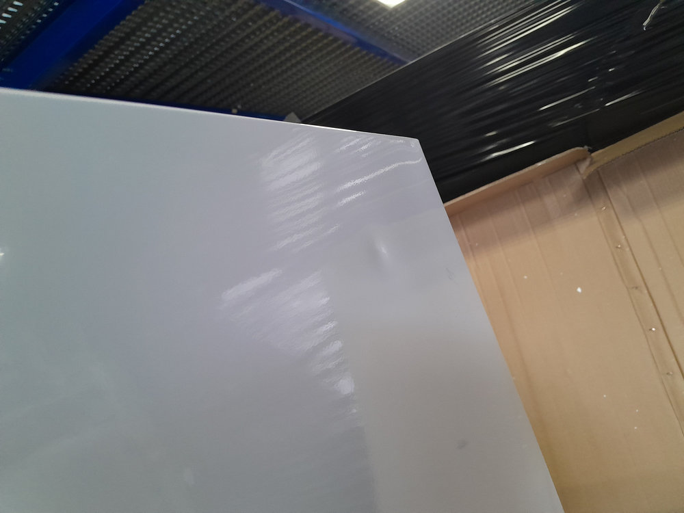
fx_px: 514
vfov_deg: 53.1
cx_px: 342
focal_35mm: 26
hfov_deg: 67.3
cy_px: 256
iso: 500
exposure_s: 1/50
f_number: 1.8
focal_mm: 3.98
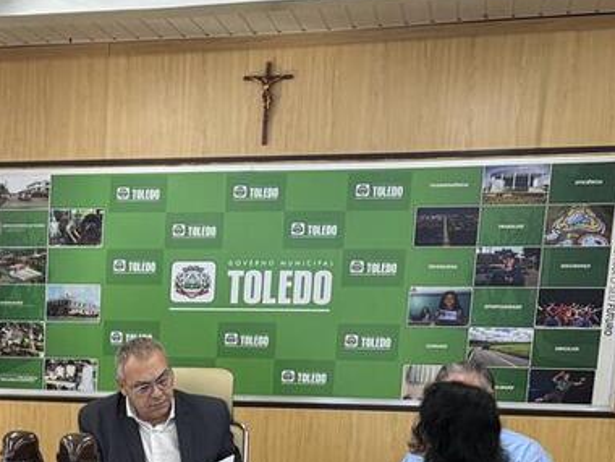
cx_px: -68
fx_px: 1457
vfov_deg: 16.8
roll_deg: -0.2
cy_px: 631
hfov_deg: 22.4
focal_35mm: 82
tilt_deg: -12.4
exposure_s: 1/60
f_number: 1.6
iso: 160
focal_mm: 5.96
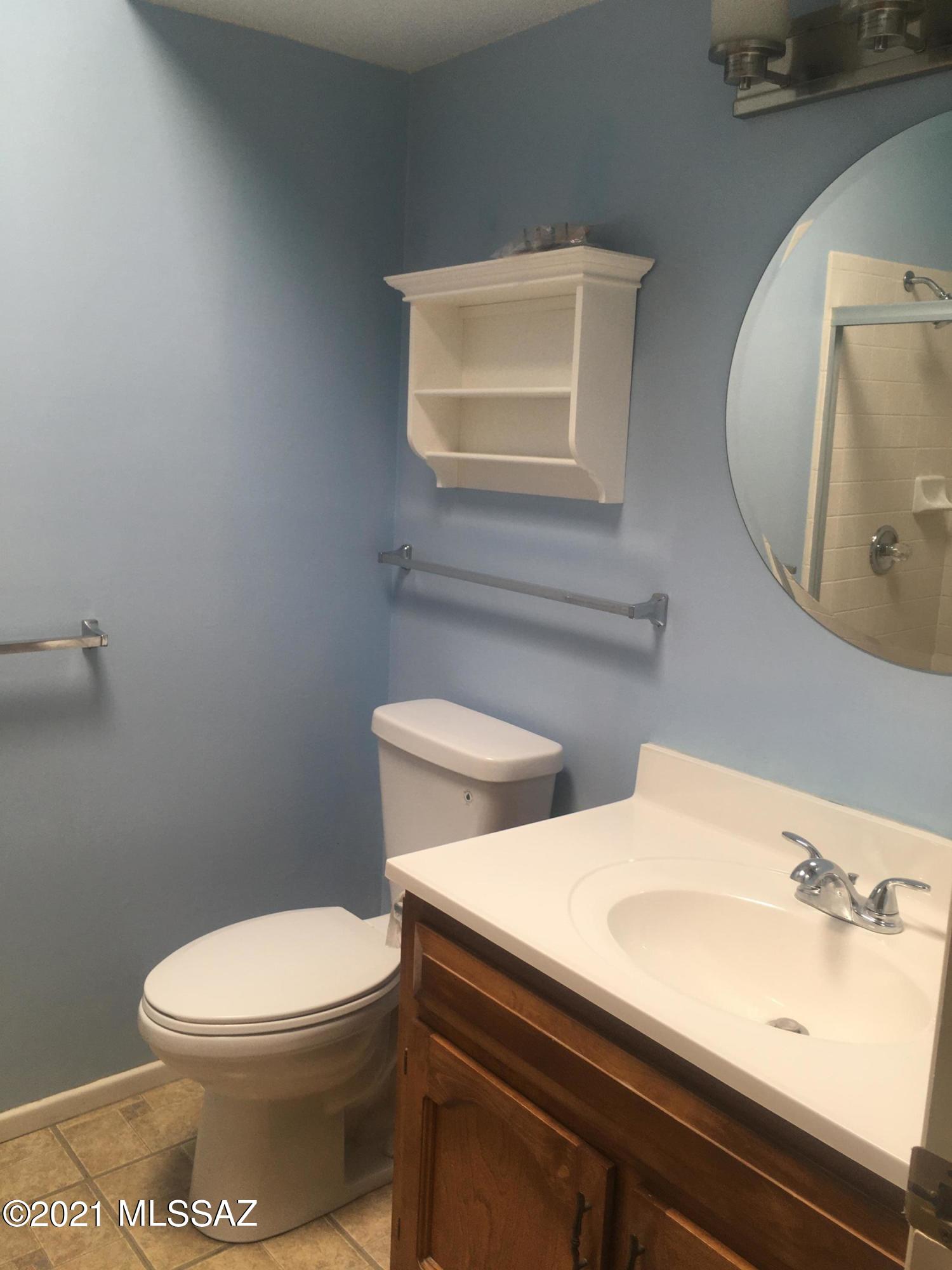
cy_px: 635
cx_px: 476
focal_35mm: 29
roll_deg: -2.8
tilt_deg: -10.9
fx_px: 1063
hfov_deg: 48.2
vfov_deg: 61.7
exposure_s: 1/50
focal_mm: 4.15
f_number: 2.2
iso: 25
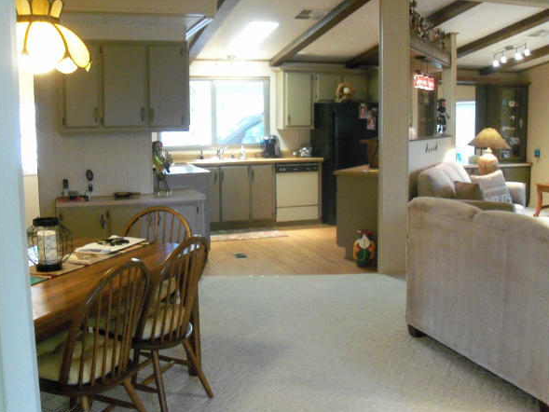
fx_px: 603
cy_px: 214
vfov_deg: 37.7
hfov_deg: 48.9
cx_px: 294
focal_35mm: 38
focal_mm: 6.3
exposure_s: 1/15
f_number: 3
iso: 400
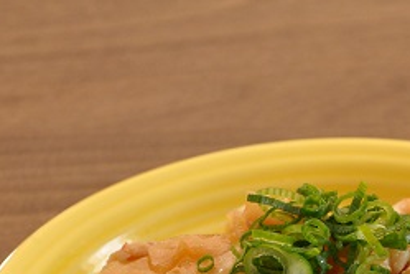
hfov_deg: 7.3
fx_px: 3190
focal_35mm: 280
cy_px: 297
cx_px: 343
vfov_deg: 4.9
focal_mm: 85
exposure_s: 1/40
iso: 1600
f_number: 5.6
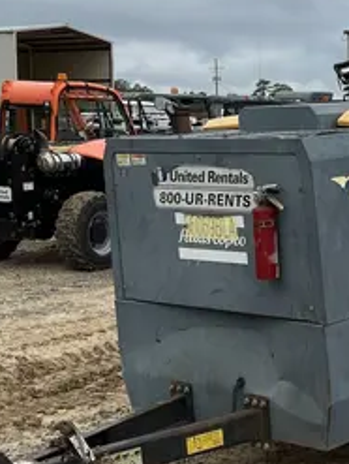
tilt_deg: -8.1
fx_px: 1113
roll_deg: -0.8
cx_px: 439
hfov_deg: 16.9
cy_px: 302
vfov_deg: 23.4
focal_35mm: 83
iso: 32
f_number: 1.8
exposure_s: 1/1473
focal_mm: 3.99
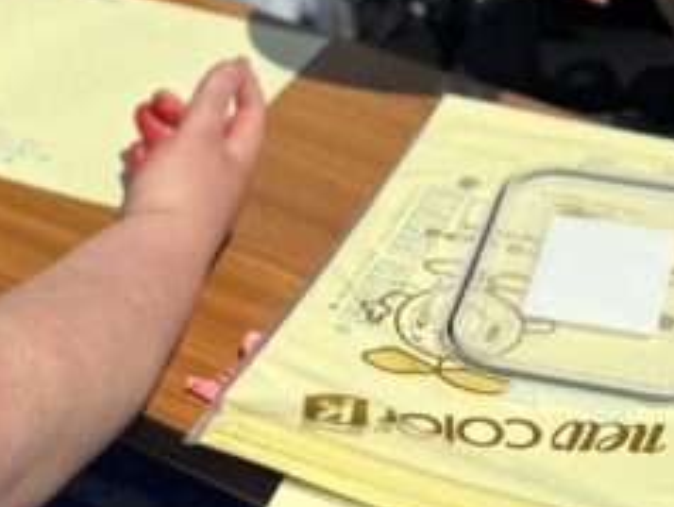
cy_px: 3
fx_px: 2514
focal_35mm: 129
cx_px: 147
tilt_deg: -27.0
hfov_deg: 15.2
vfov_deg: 11.4
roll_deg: +2.1
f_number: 1.78
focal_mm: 6.76
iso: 80
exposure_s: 1/6410
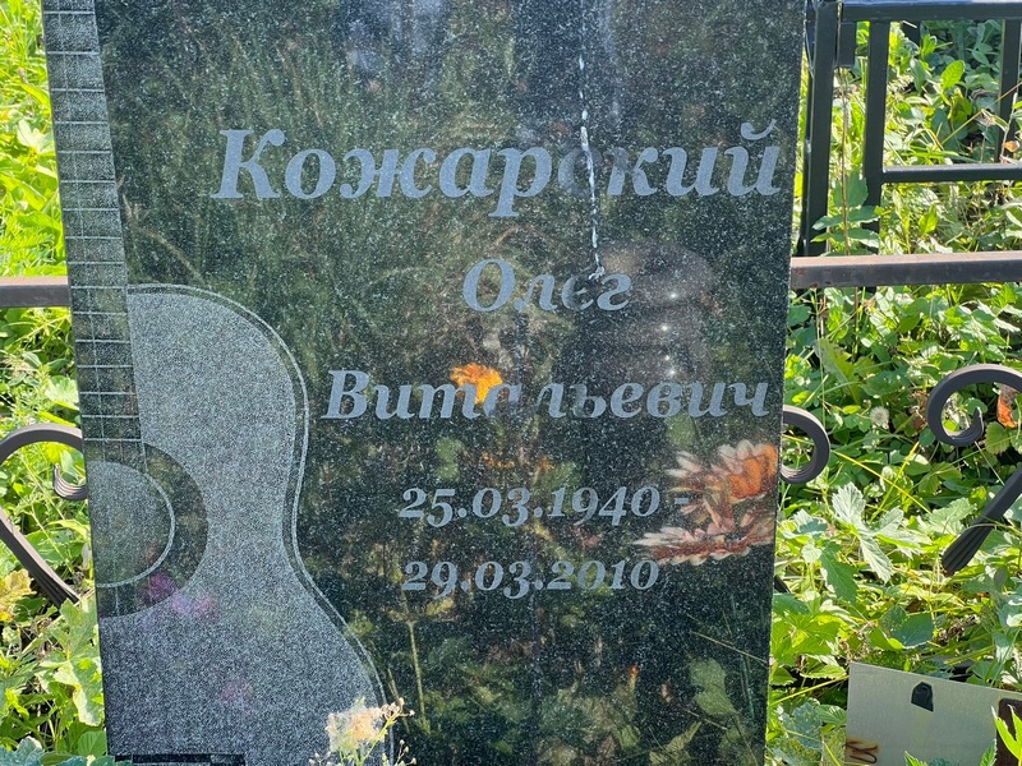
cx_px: 511
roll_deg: +0.7
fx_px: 2273
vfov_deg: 19.1
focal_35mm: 77
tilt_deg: -25.3
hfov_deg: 25.3
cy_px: 383
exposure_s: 1/99
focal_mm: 9
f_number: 2.8
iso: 32
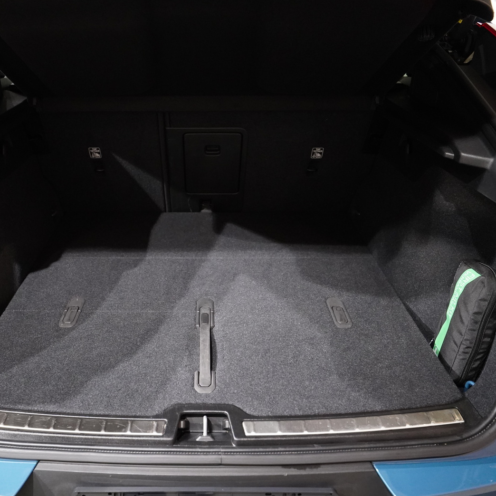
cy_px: 245
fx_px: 470
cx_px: 201
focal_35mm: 29
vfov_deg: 55.6
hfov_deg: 55.3
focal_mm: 22
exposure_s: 1/160
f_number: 2.8
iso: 6400
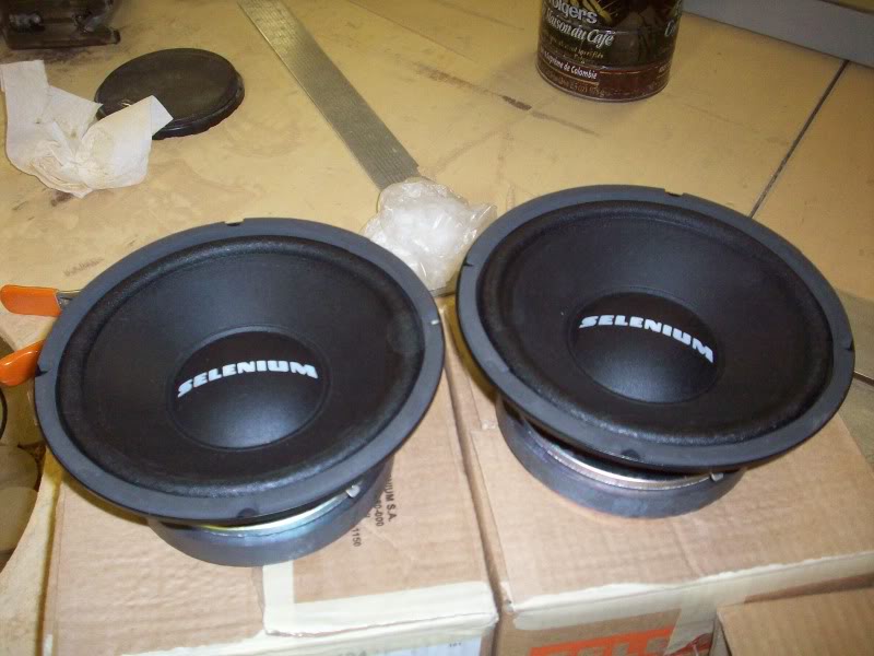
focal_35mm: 37
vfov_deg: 38.7
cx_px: 437
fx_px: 934
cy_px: 328
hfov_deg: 50.1
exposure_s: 1/64
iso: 200
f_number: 2.8
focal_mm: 6.2
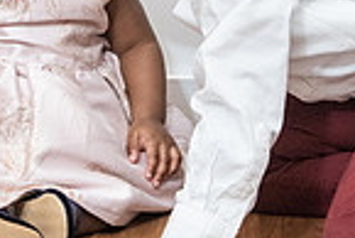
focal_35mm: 204
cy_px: -131
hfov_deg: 10.1
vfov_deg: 6.6
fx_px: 2014
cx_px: 179
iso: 1600
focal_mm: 50
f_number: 4
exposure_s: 1/200
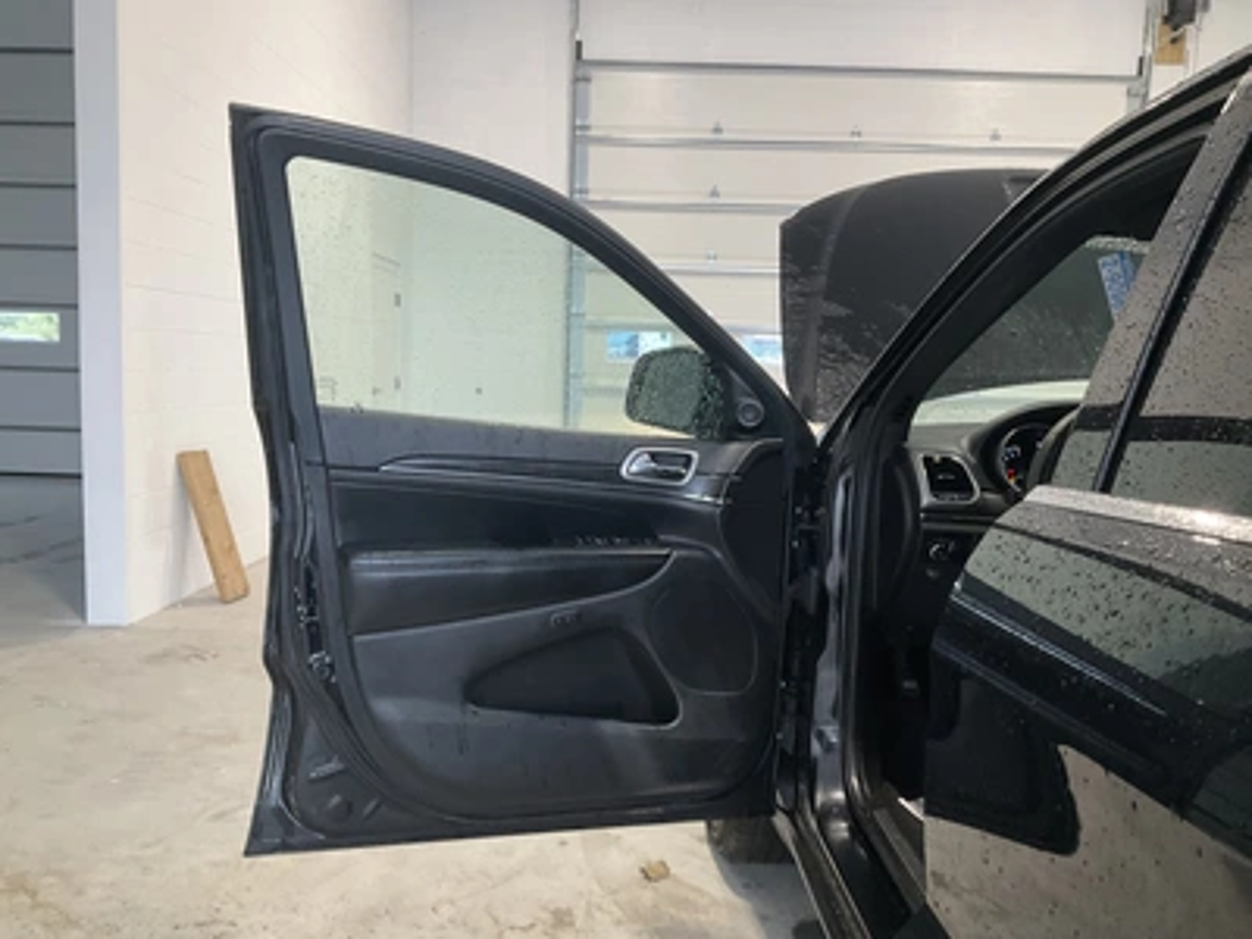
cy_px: 470
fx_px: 1049
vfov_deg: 48.2
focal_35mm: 29
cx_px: 626
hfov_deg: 61.7
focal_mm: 3
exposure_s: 1/69
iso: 64
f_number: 1.8
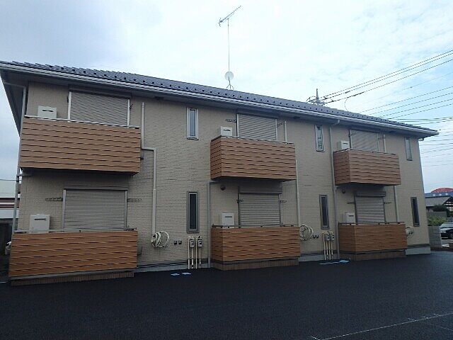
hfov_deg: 67.3
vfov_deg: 53.1
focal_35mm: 26
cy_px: 170
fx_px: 340
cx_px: 226
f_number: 4.3
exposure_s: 1/320
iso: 125
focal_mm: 4.7
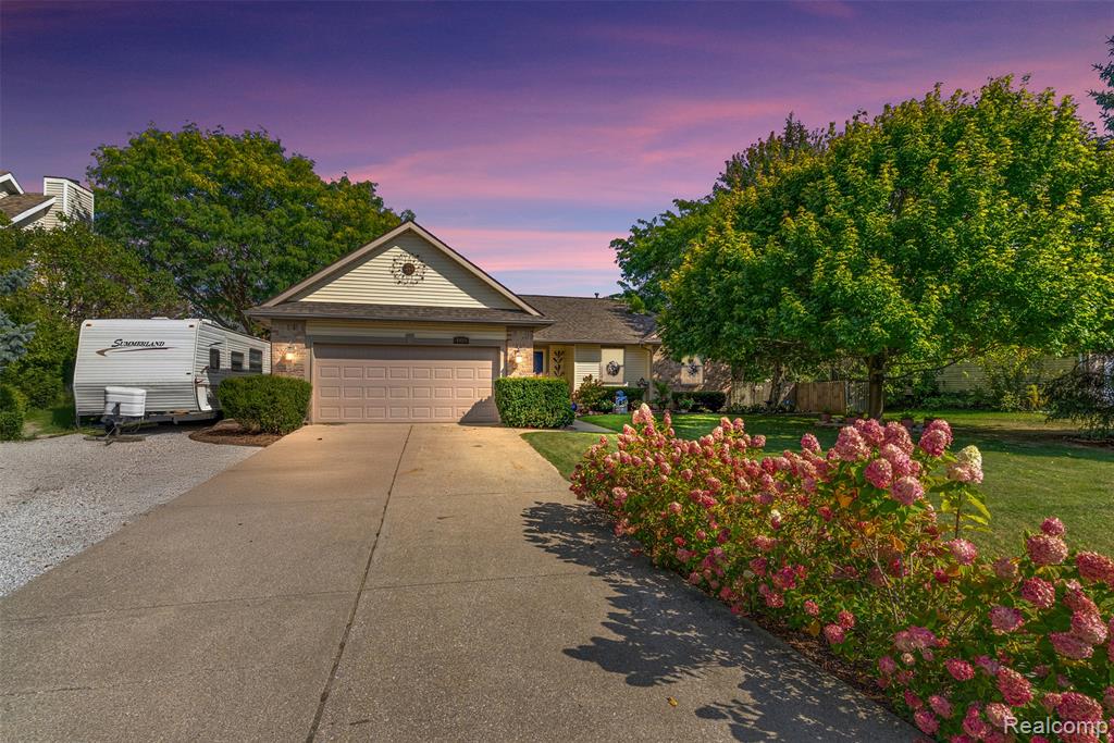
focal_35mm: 18
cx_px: 557
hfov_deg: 90.0
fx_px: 557
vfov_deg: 67.4
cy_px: 372
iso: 100
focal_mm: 18
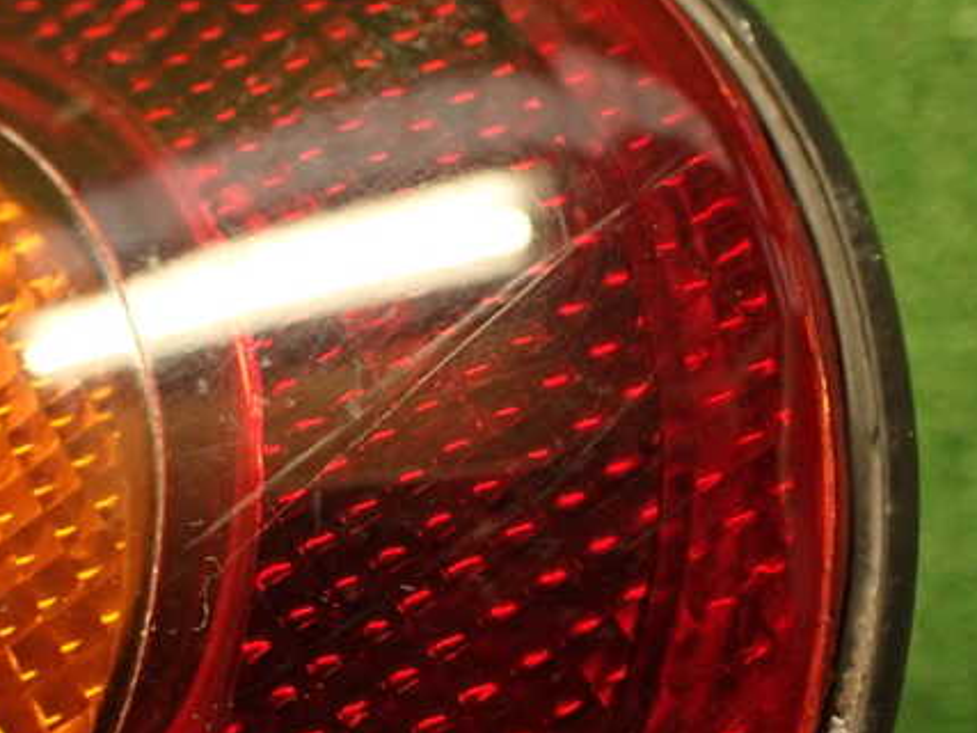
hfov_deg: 41.8
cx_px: 373
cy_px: 410
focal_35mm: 45
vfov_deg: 32.1
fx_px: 1270
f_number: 2.4
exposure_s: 1/30
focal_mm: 5.79
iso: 400
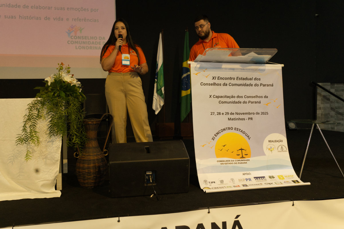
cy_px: 114
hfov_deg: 54.4
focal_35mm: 35
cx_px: 172
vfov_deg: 37.9
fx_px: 335
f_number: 5.6
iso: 5000
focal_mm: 35
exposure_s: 1/100
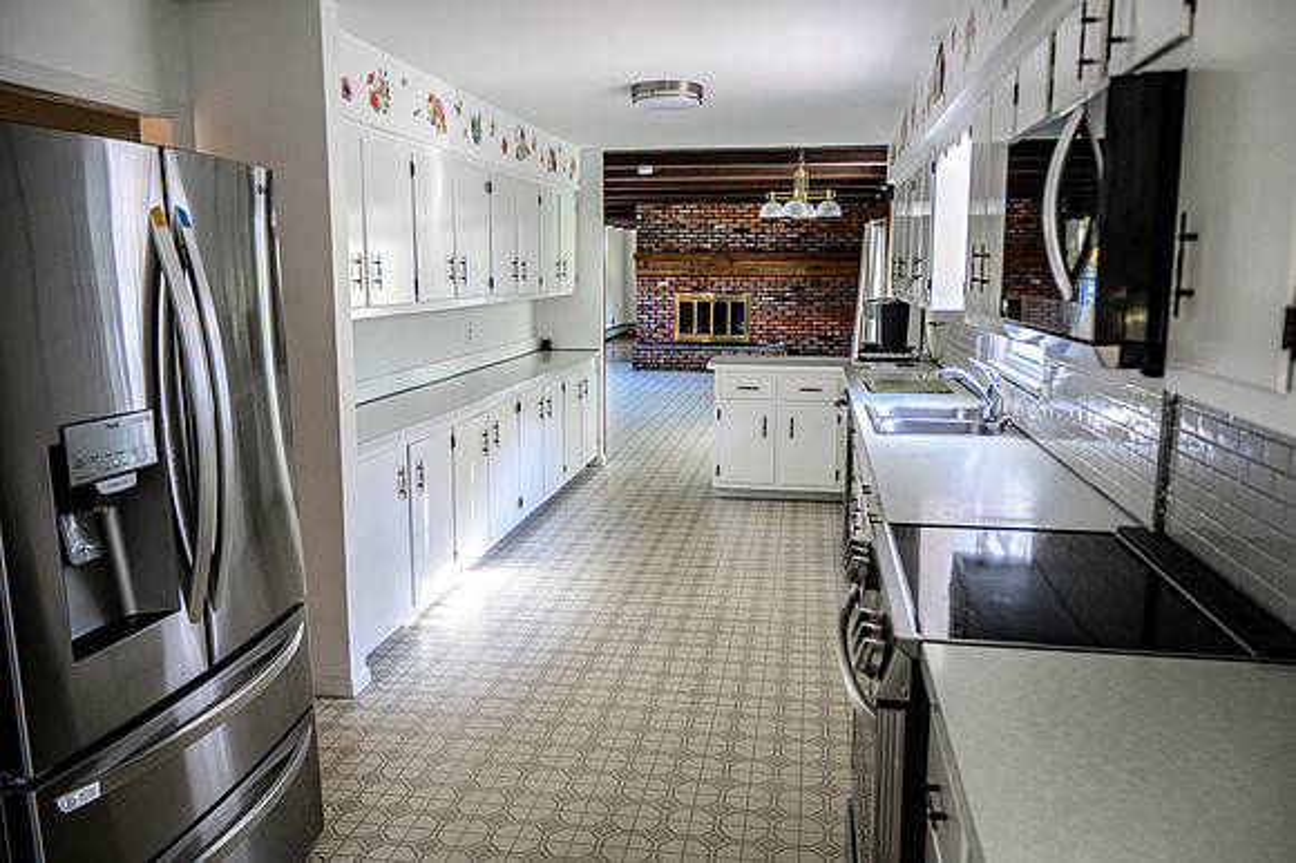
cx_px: 648
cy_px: 432
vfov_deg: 47.9
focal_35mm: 27
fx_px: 971
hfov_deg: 67.4
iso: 2000
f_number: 4
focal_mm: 27
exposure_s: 1/80
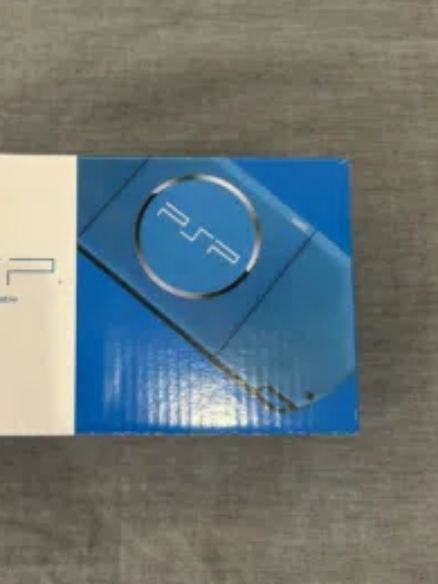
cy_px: 294
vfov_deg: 46.8
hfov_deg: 35.5
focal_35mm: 40
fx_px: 675
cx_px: 135
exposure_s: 1/88
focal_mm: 5.7
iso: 125
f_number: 1.5
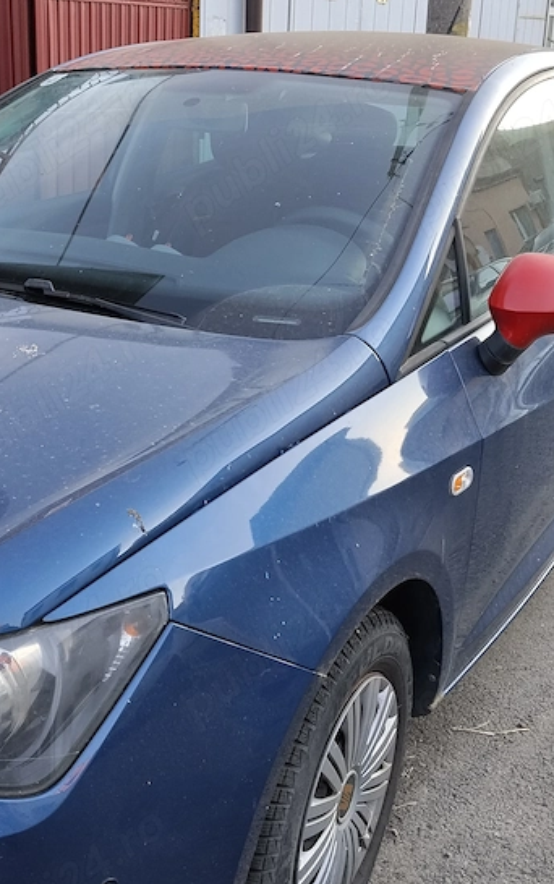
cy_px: 448
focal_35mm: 45
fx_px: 1085
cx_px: 173
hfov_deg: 28.4
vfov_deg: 44.3
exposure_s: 1/100
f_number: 1.8
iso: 64
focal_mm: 4.22
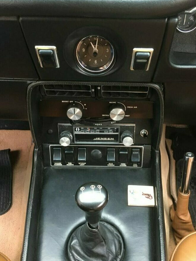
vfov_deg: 55.3
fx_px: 249
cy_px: 138
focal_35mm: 33
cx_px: 106
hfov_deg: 42.9
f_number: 2.2
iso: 200
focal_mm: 4.15
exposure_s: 1/33
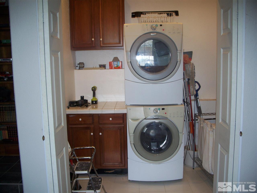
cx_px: 128
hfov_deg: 50.1
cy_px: 96
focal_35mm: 37
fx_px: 275
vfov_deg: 38.7
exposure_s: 1/60
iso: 125
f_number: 2.8
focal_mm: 7.8
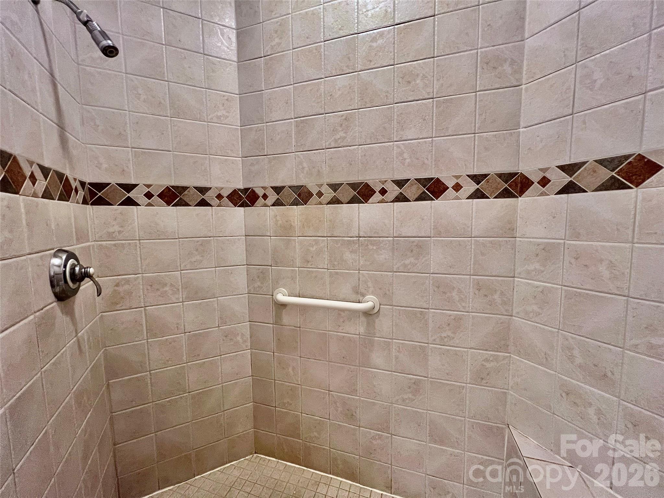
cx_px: 332
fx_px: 249
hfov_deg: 106.2
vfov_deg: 89.9
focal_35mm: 13
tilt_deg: -6.8
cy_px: 249
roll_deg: +0.6
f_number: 1.8
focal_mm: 1.57
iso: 250
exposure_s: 1/60
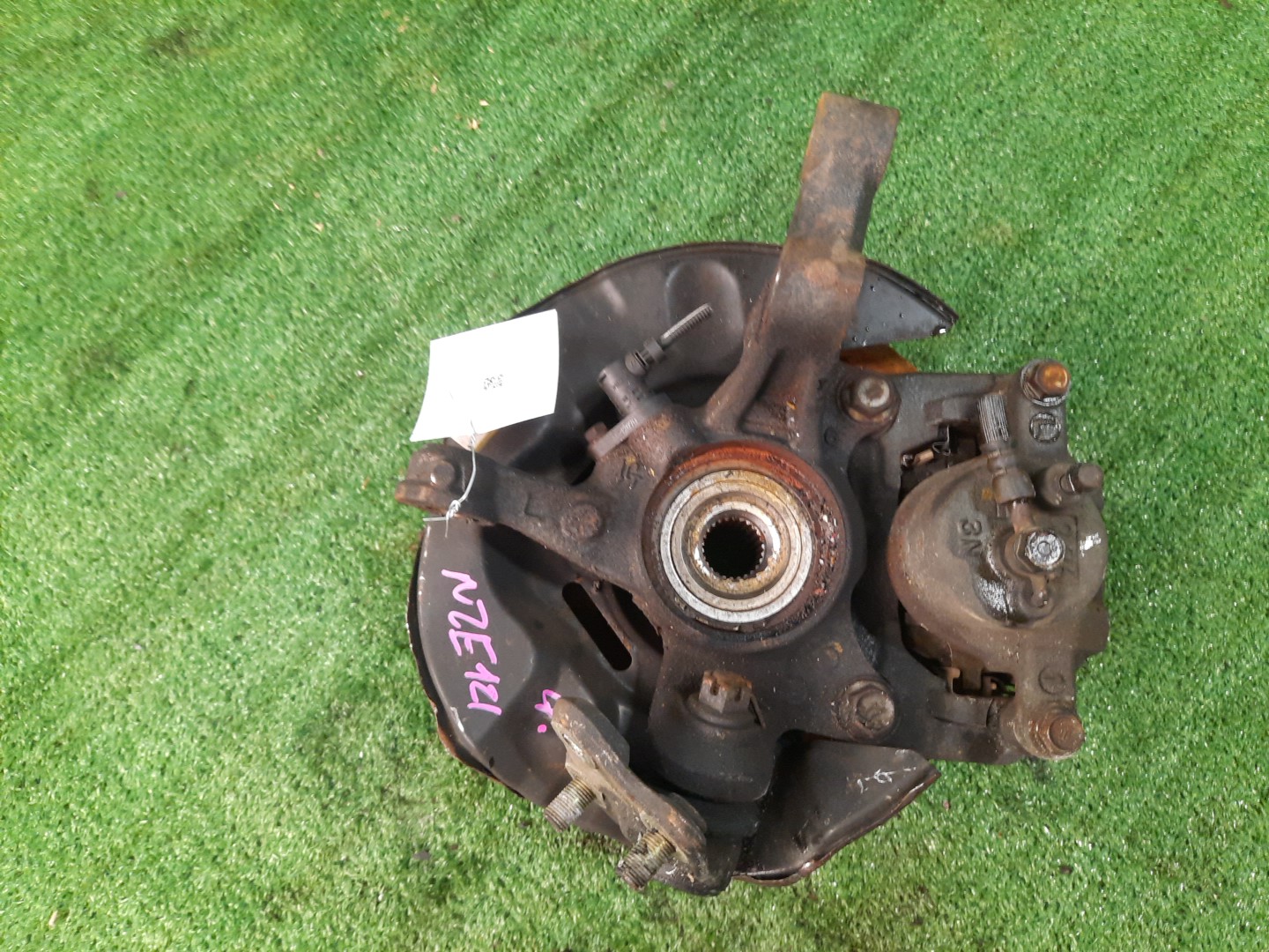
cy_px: 476
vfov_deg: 54.9
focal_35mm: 25
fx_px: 916
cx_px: 634
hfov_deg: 69.4
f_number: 2
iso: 361
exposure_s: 1/33
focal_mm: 4.6
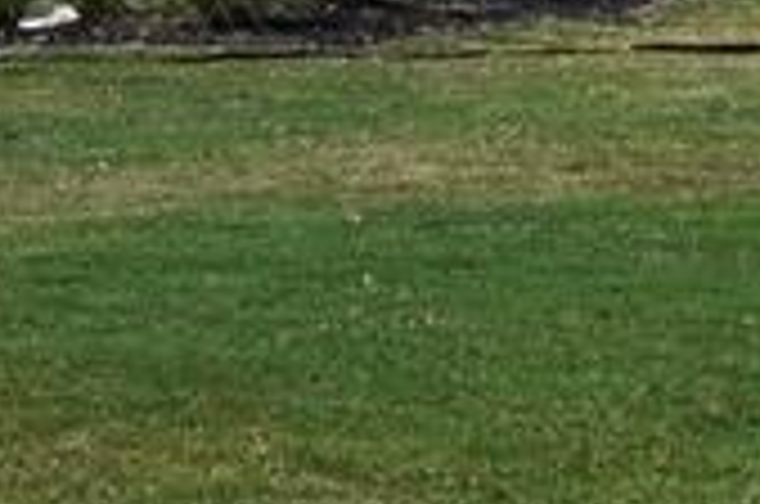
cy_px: -662
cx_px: 342
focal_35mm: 242
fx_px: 5090
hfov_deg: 8.5
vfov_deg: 5.5
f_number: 8
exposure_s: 1/500
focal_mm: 26.5
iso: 100
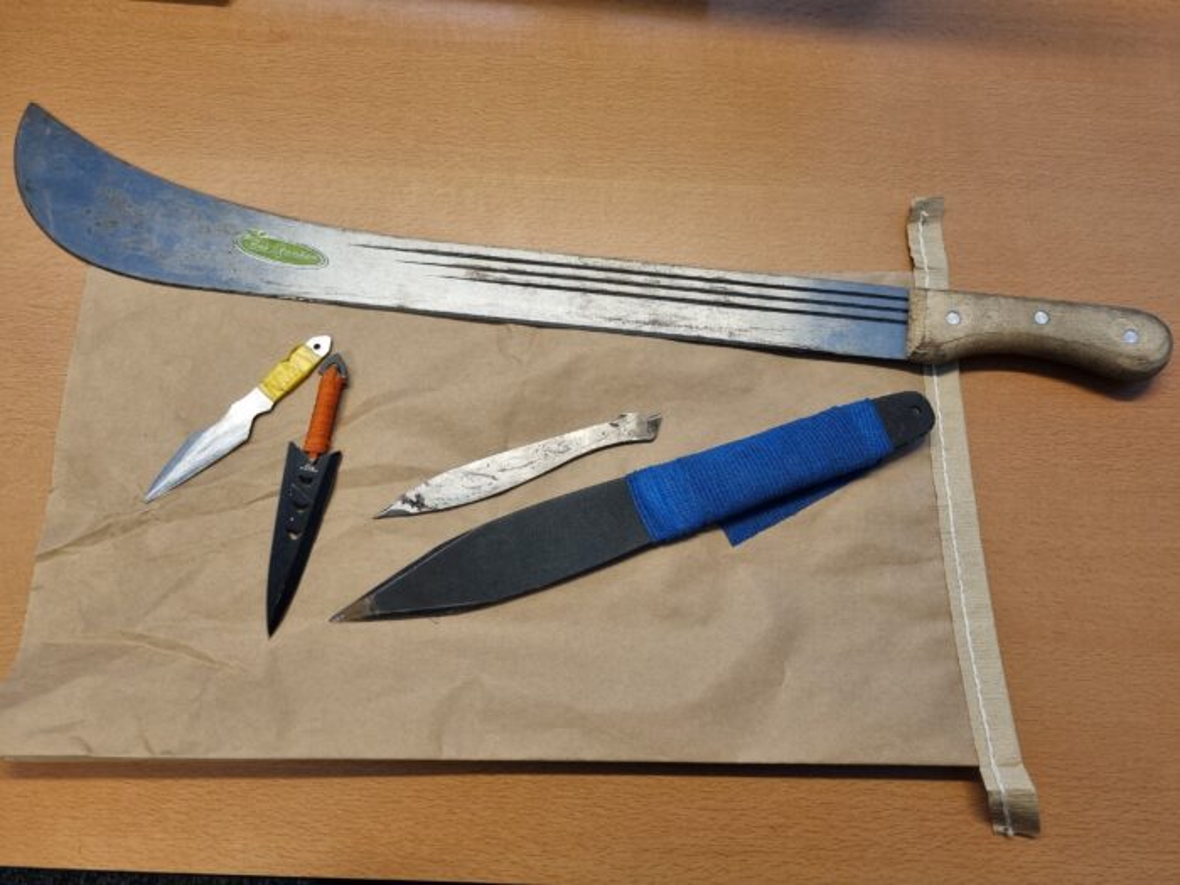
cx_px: 590
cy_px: 442
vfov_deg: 53.1
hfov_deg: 67.3
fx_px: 886
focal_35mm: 26
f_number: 1.8
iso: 100
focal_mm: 5.4
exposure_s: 1/50
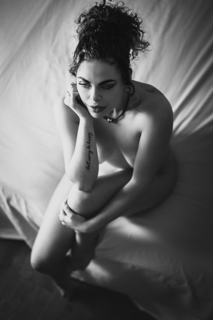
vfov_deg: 23.9
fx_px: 755
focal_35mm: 85
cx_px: 106
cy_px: 160
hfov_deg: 16.1
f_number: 1.8
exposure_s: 1/100
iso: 640
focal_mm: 85
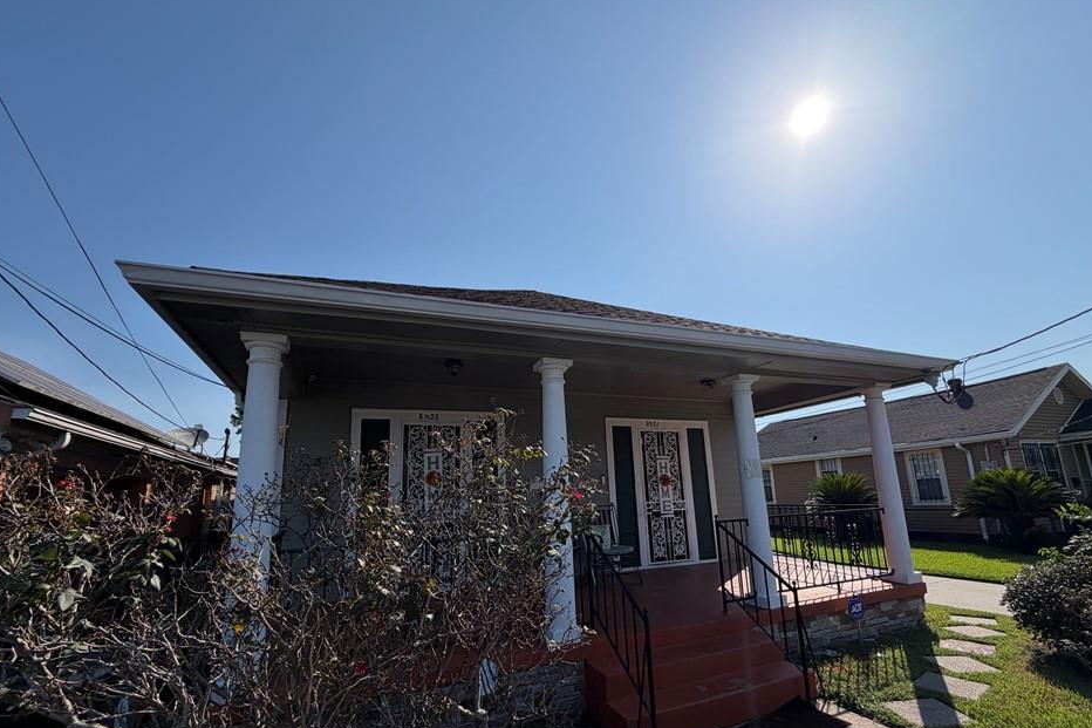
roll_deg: +2.3
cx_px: 554
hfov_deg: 96.7
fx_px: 485
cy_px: 404
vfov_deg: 73.5
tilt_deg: +10.8
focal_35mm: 16
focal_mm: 2.22
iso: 20
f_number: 2.2
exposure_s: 1/1464
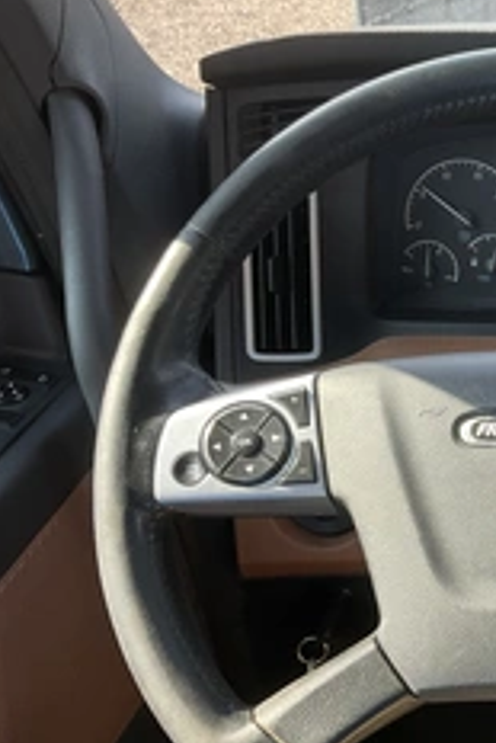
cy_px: 404
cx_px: 608
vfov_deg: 38.1
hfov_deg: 23.6
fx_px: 1073
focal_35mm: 52
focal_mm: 3
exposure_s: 1/122
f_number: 1.8
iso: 25
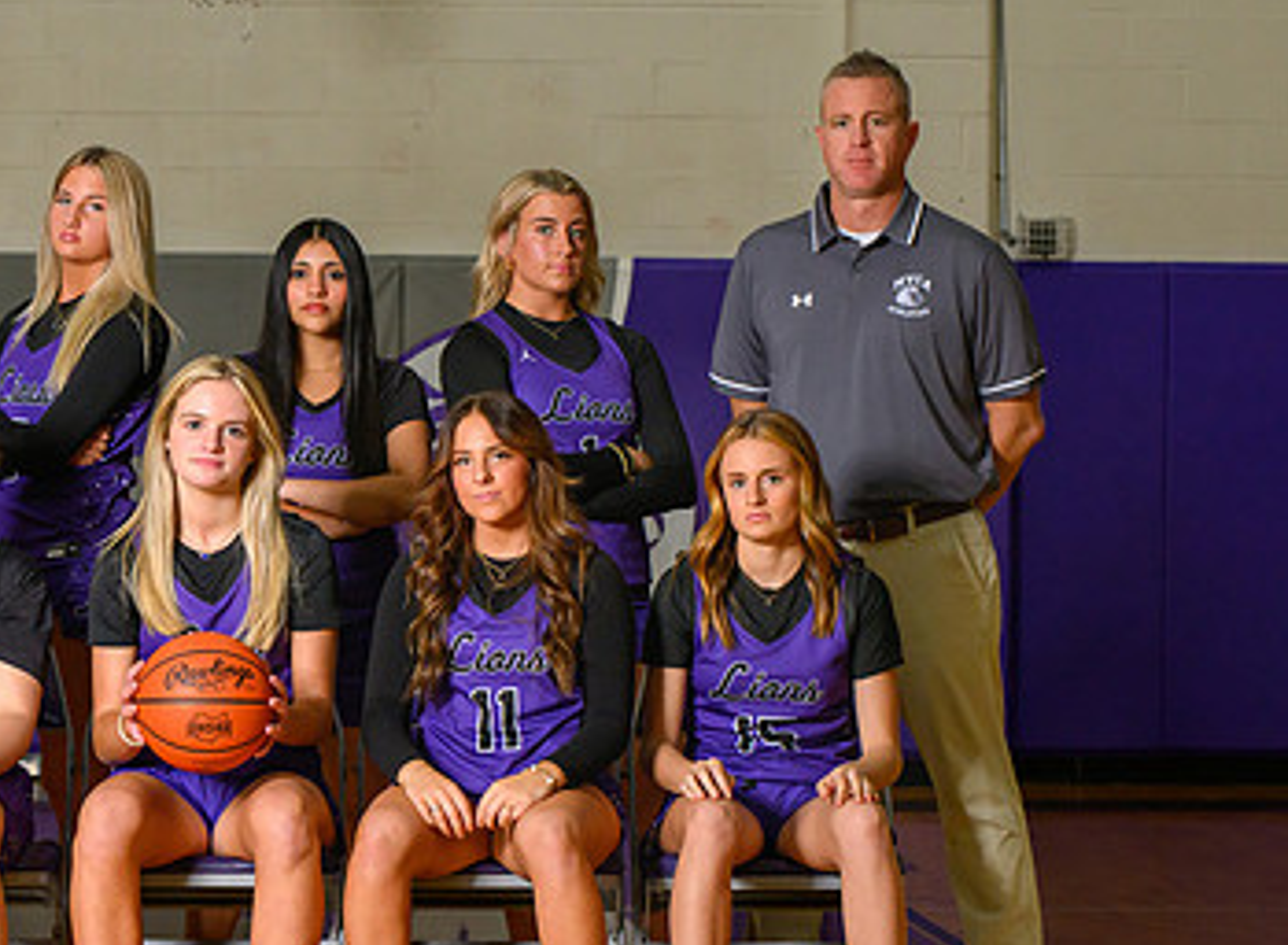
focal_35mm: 124
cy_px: 567
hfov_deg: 15.9
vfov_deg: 11.8
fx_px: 4578
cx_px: 319
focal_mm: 70
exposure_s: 1/400
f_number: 5
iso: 1000
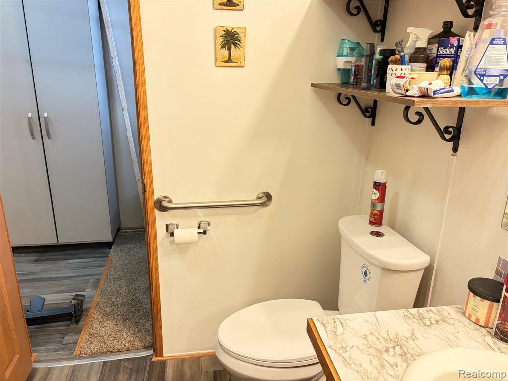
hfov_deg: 67.3
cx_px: 254
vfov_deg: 53.1
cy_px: 190
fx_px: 382
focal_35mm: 26
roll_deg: -0.8
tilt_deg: -18.1
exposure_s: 1/40
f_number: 1.6
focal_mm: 5.96
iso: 400
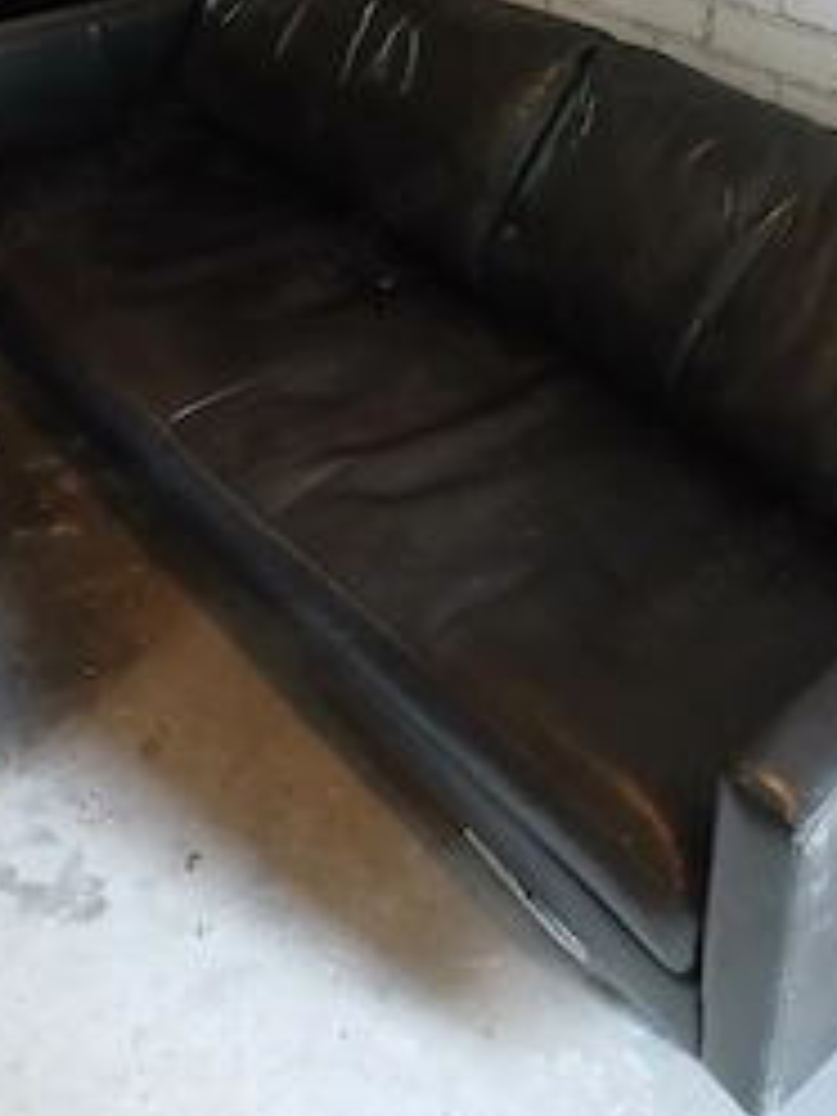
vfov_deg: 43.0
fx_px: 1354
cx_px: 500
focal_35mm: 42
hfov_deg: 34.2
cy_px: 248
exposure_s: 1/20
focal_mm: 3.98
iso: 500
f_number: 1.8
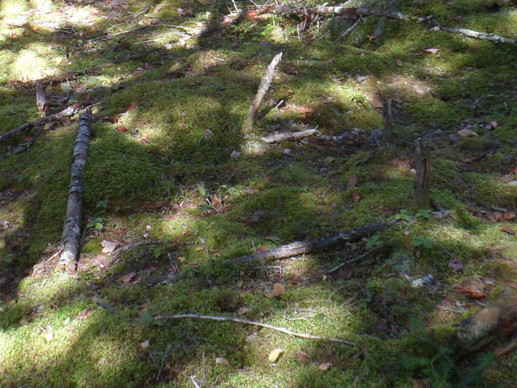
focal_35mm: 76
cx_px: 202
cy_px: -35
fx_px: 1135
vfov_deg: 18.7
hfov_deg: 25.6
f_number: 3.5
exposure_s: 1/60
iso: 80
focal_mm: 5.3
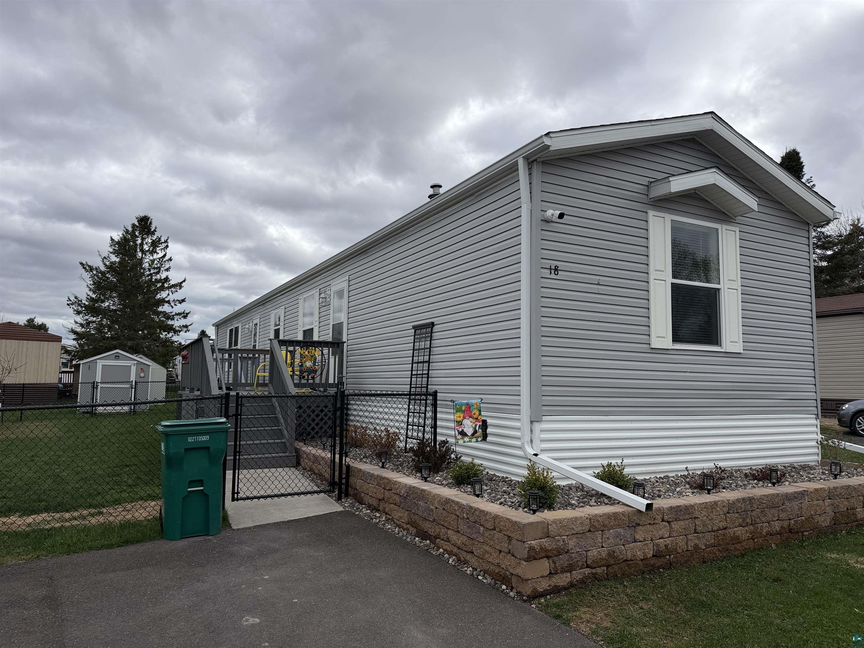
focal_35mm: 24
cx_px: 432
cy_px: 324
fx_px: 599
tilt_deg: +5.5
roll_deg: -0.8
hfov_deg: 71.6
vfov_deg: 56.8
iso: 80
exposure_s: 1/5714
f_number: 1.78
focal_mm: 6.76
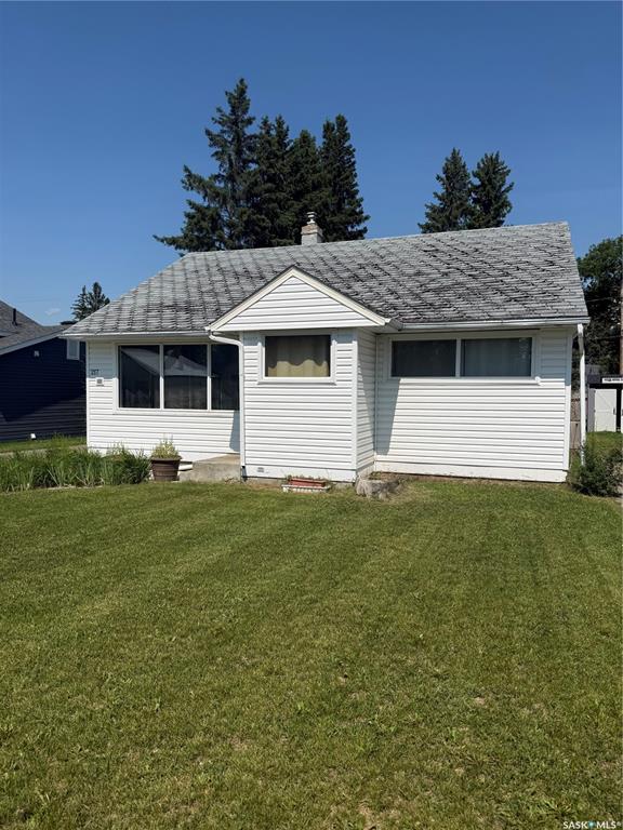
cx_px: 312
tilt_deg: -2.5
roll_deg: -0.6
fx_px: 576
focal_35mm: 24
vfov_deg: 71.6
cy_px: 415
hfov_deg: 56.8
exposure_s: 1/9091
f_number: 1.78
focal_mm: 6.76
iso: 80
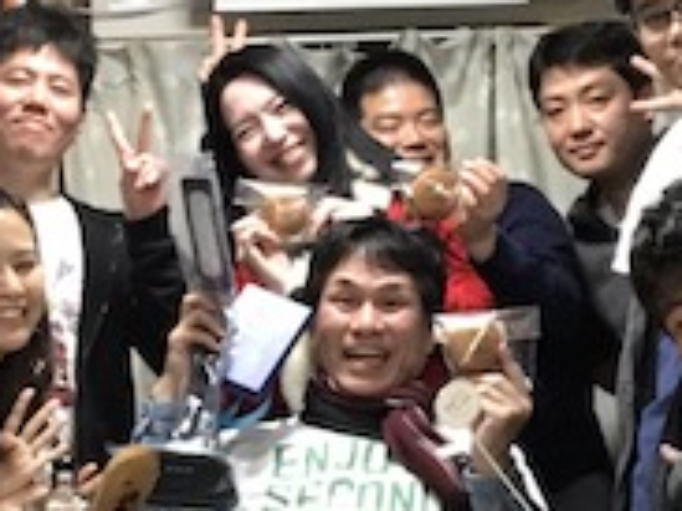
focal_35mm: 105
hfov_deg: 18.6
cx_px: 160
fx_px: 2067
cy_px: 233
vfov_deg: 14.1
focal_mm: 2.87
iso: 250
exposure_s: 1/33
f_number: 2.2
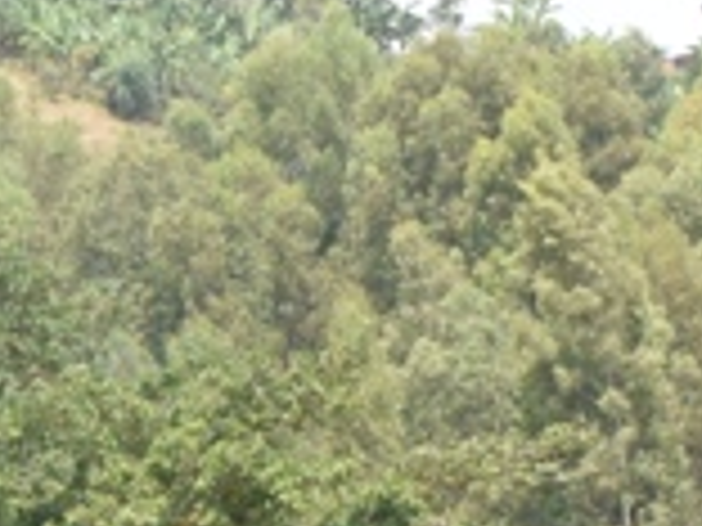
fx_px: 4117
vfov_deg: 7.1
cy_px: 1041
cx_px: -81
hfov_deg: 9.6
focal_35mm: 203
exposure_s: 1/400
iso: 500
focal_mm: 22
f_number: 10
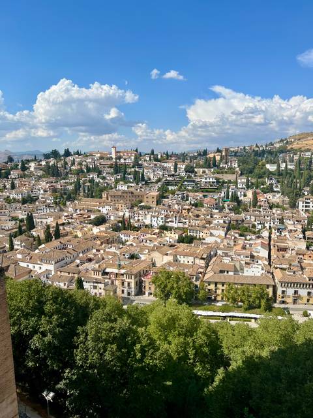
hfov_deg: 53.1
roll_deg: -1.1
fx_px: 313
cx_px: 156
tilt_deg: -8.2
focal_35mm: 26
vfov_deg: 67.3
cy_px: 209
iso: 50
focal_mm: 5.7
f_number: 1.5
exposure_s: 1/5882
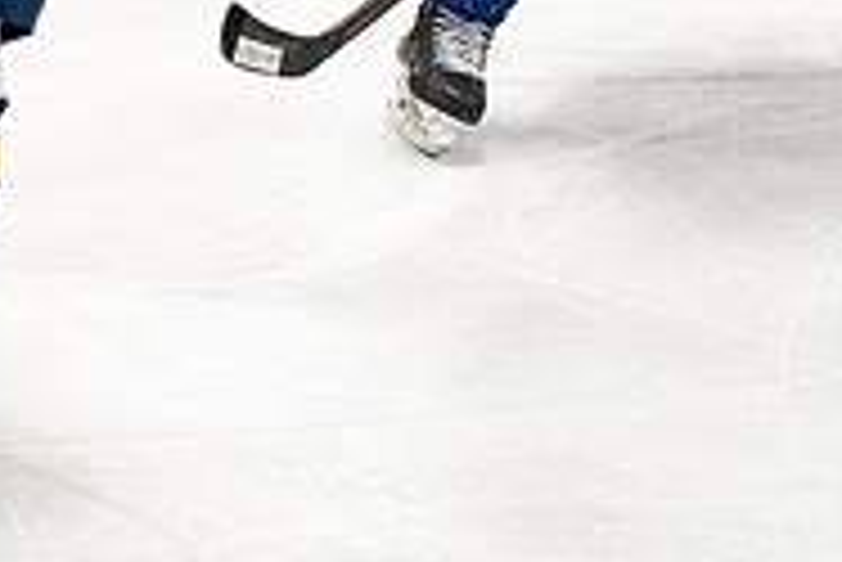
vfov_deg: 4.2
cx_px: -405
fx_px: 7607
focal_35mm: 325
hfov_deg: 6.3
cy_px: -214
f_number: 3.2
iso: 2000
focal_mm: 70
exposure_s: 1/800
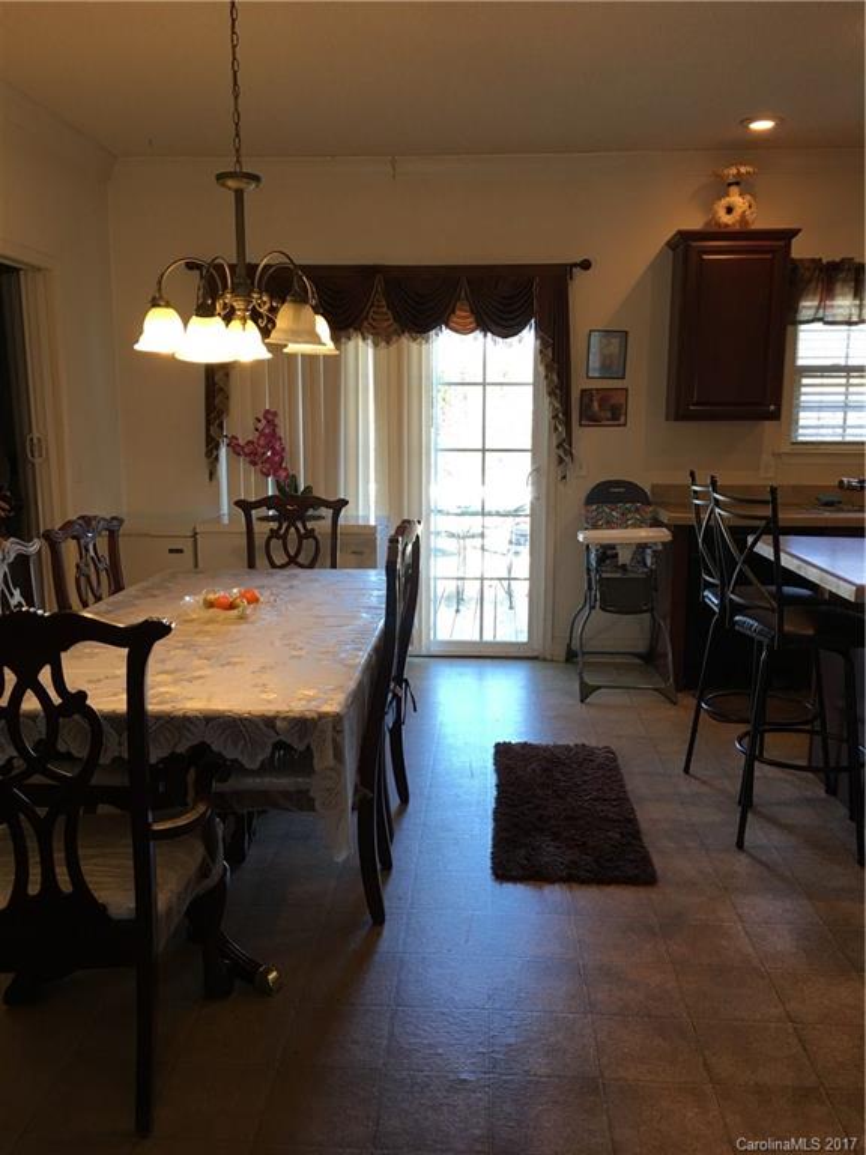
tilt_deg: -7.7
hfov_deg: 48.2
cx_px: 433
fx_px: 967
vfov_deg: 61.7
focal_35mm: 29
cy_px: 578
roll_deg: -0.3
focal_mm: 4.15
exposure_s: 1/30
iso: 32
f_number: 2.2
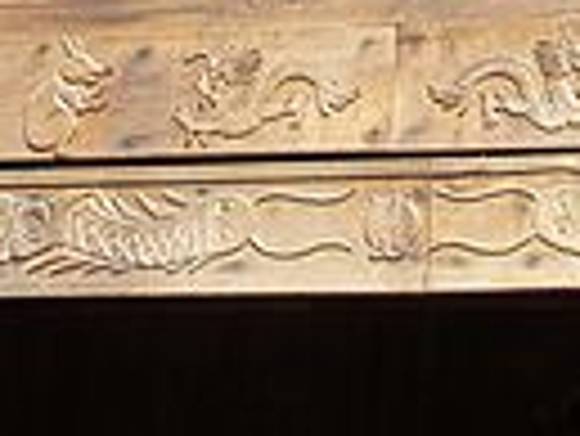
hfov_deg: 9.8
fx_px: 3354
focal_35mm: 200
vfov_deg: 7.3
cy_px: -294
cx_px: 589
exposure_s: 1/231
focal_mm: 6.3
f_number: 3.5
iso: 64
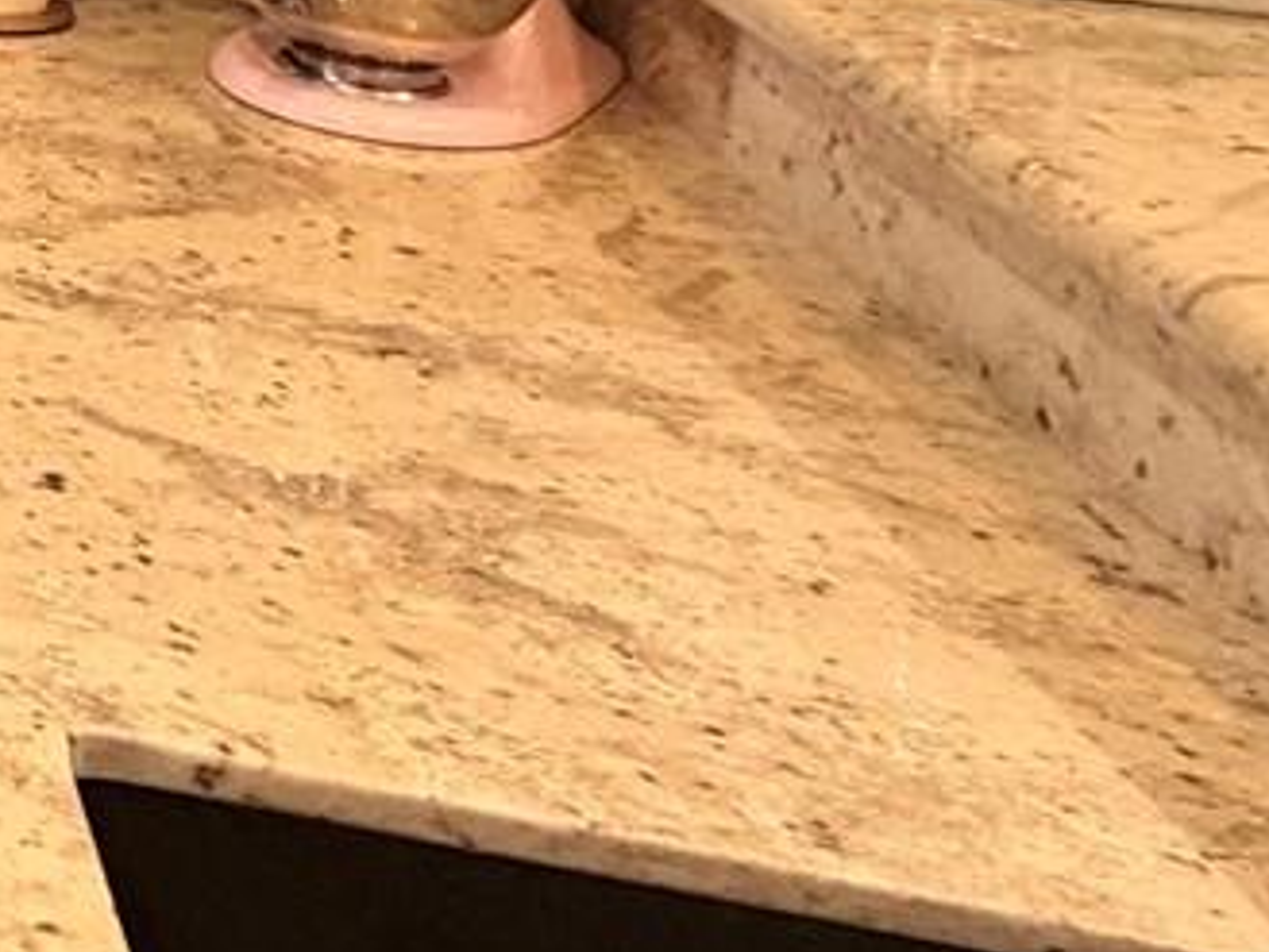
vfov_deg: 18.8
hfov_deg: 18.2
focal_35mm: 68
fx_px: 2494
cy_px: -509
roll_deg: -0.8
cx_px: -1311
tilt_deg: -7.4
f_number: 2.2
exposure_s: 1/60
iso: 400
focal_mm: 2.22
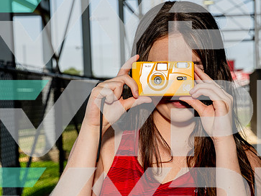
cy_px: 119
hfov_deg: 19.6
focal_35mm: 100
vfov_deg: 14.8
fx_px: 754
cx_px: 157
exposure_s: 1/250
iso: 125
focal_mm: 65
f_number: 8
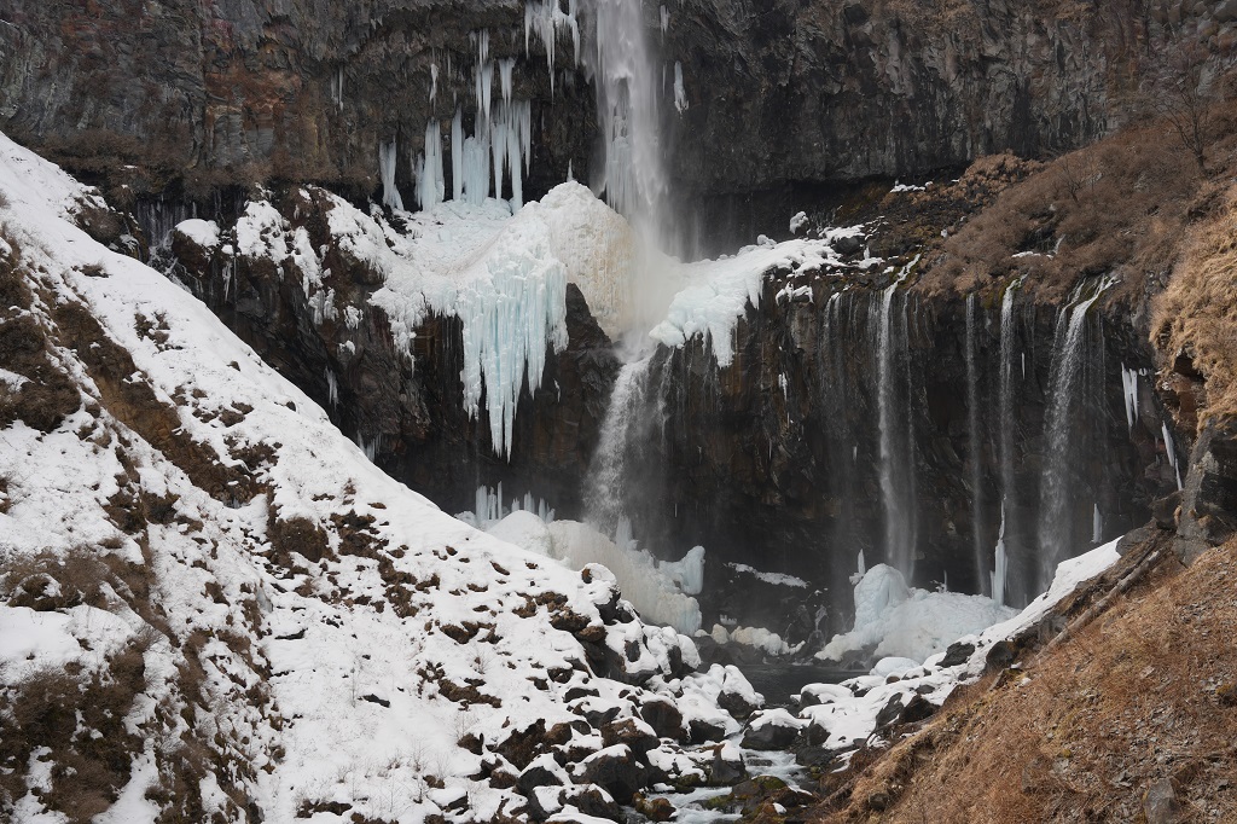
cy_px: 412
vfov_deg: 26.0
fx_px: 1786
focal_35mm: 52
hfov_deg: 38.2
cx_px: 618
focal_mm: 52
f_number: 7.1
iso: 100
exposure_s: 1/100
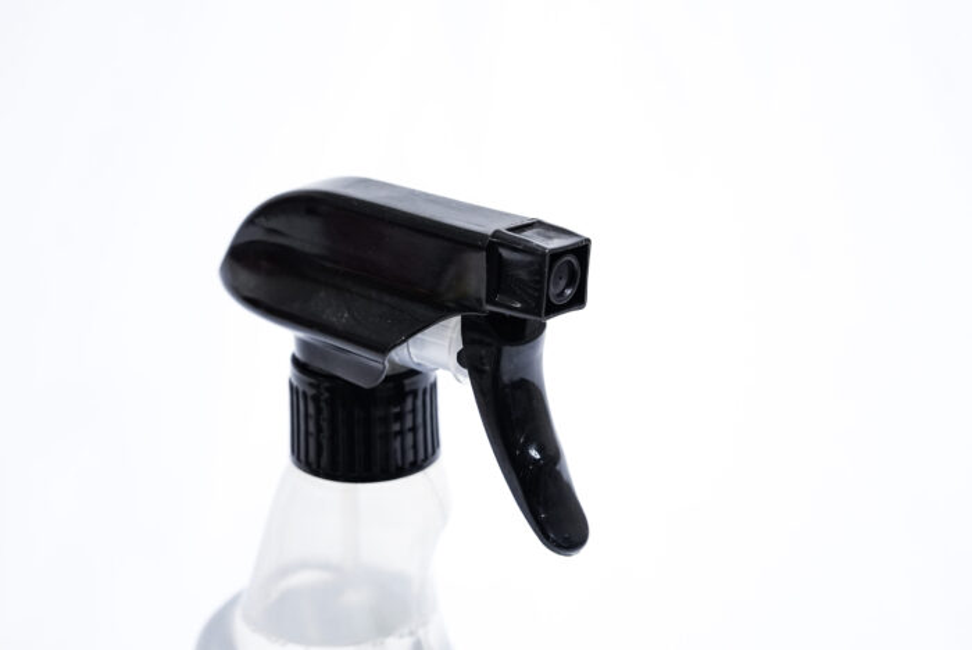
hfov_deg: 28.8
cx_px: 486
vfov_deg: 19.5
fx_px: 1892
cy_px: 325
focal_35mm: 70
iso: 3200
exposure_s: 1/250
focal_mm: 70
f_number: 8
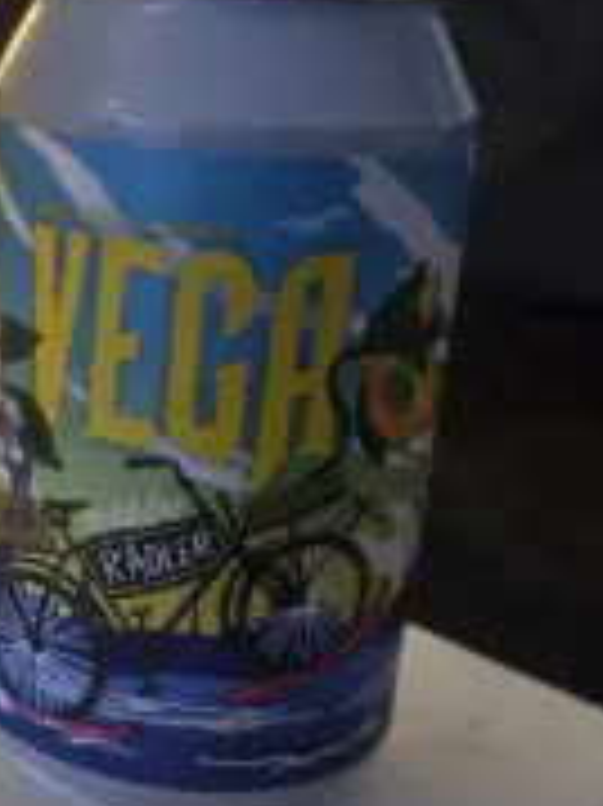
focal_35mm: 58
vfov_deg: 33.2
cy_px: 365
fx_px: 1349
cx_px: -45
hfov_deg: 23.8
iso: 800
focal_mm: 5.4
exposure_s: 1/50
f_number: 1.8
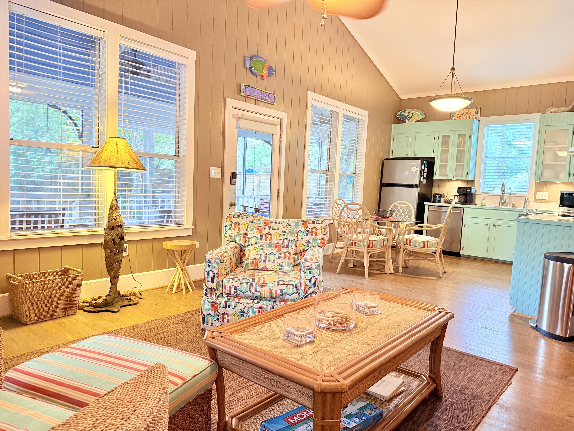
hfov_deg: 71.6
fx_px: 398
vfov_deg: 56.8
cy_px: 216
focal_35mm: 24
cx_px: 287
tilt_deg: -4.5
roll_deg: -2.3
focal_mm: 6.76
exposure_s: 1/60
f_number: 1.78
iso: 400
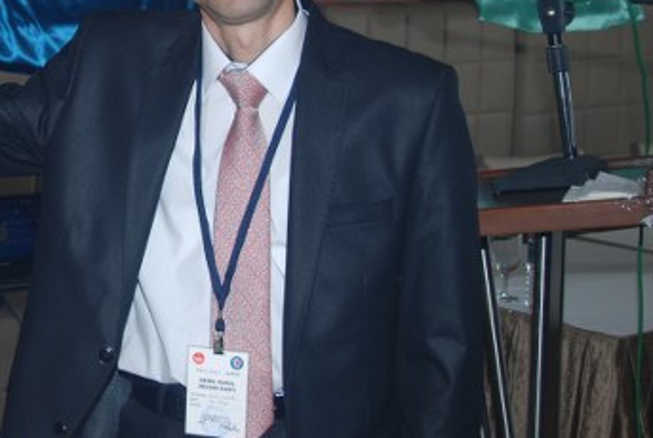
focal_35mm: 91
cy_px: 101
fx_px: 1653
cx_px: 59
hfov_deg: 21.8
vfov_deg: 15.0
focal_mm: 26
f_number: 4
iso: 200
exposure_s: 1/60
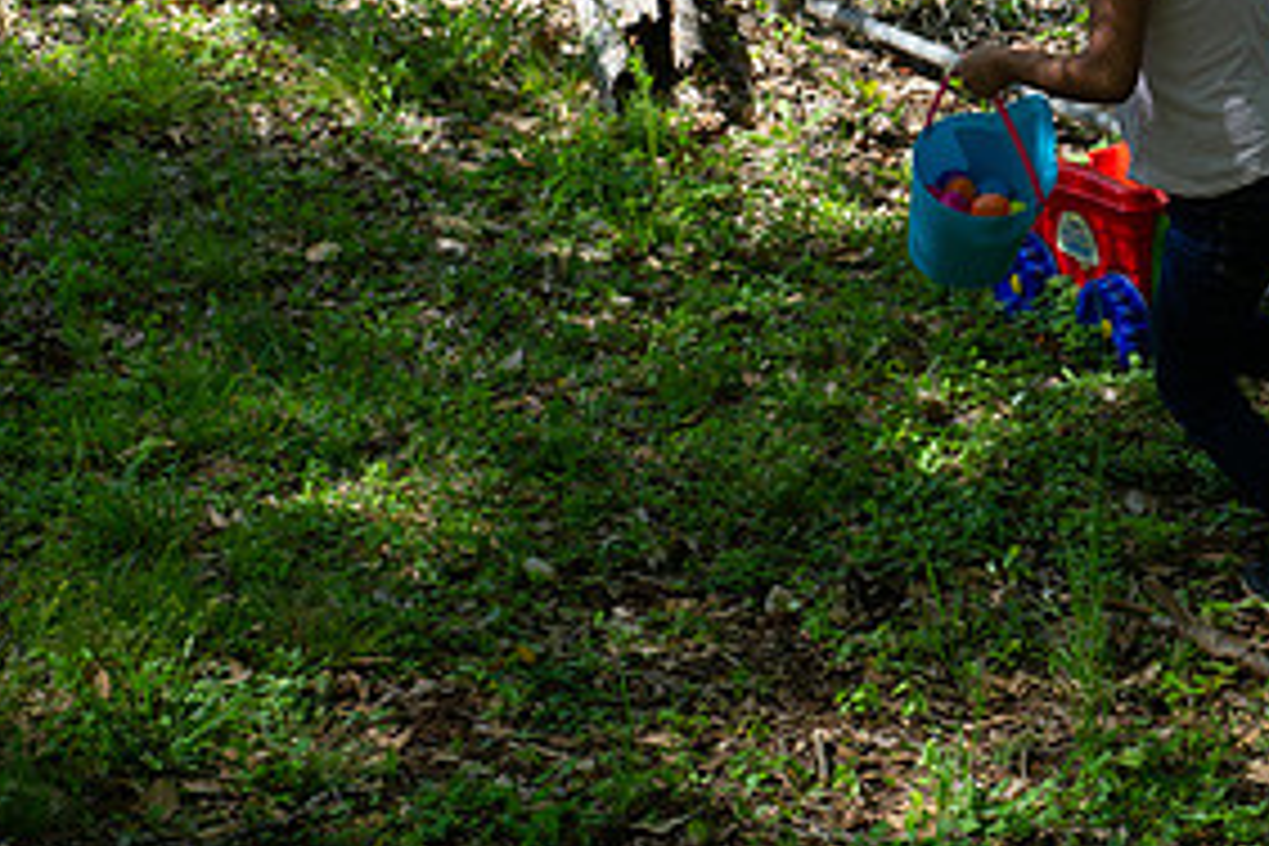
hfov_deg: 14.2
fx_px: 5076
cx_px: 873
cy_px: 81
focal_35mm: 144
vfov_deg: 9.5
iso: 200
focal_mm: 70
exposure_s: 1/200
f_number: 7.1
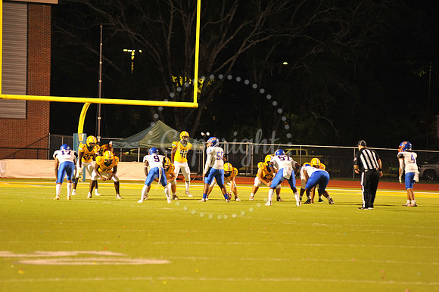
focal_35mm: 200
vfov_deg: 6.9
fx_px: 2437
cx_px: 220
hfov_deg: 10.3
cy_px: 146
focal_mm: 200
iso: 3200
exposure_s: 1/160
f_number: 4
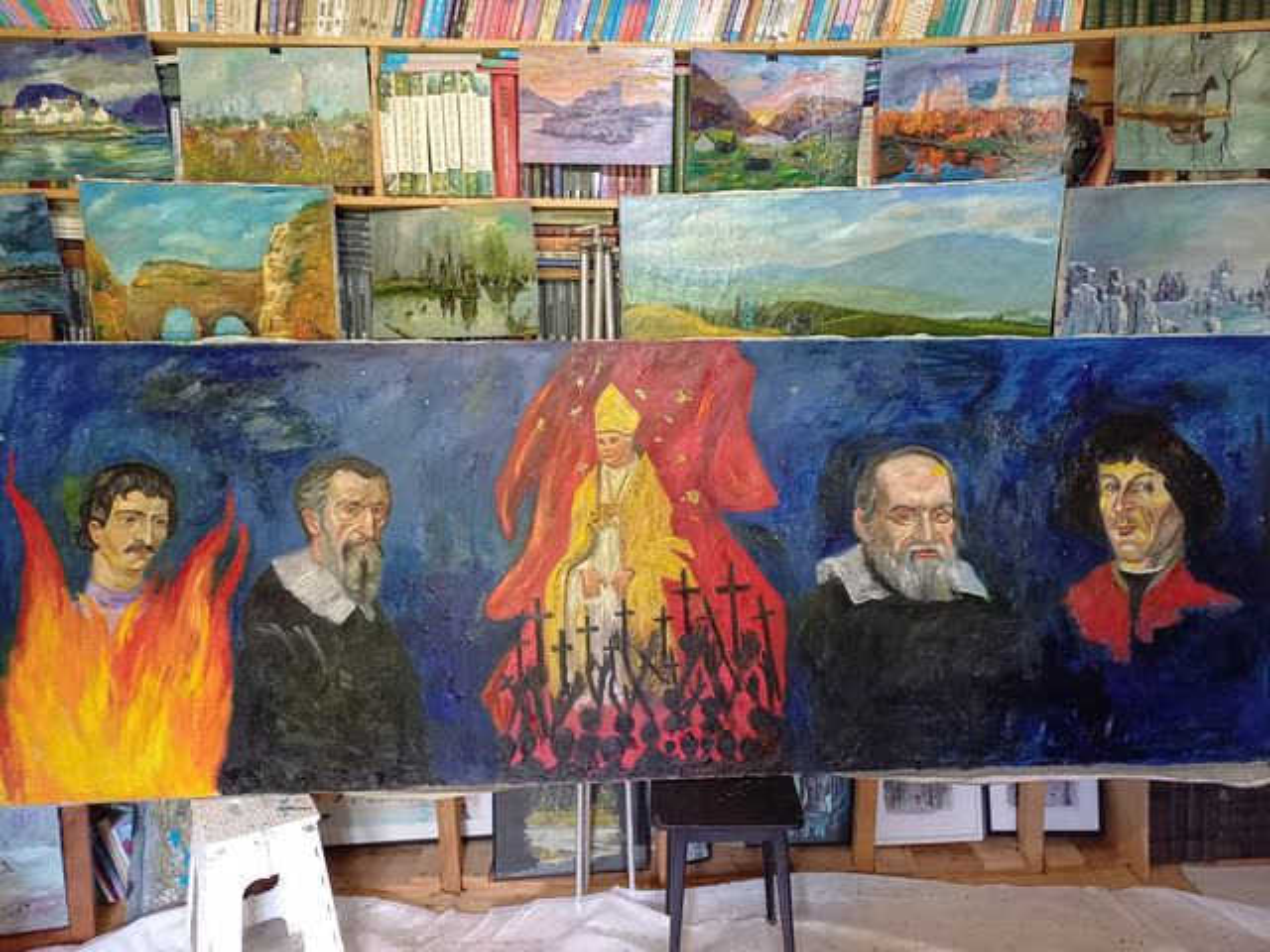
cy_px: 476
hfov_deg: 69.4
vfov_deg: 54.9
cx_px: 635
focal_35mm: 25
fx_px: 917
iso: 640
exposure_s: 1/25
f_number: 1.8
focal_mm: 4.65
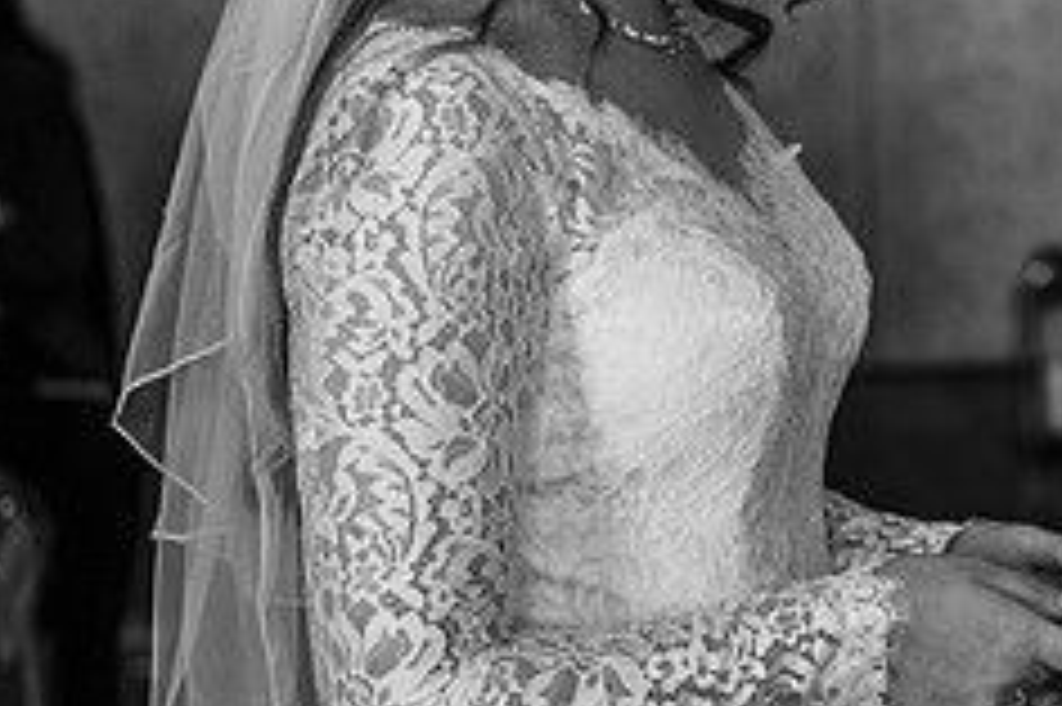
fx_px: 3773
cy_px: 121
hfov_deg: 15.8
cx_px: 990
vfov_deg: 10.7
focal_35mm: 128
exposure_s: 1/200
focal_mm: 52
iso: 500
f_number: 3.2
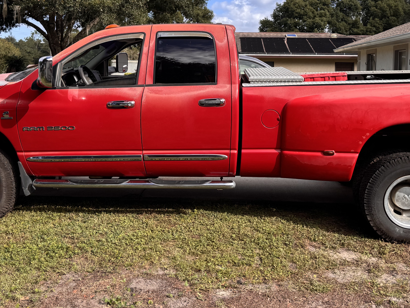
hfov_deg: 44.8
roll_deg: -0.6
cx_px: 197
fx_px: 497
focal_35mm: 42
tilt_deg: -3.0
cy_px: 92
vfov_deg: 33.9
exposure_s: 1/1488
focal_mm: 6.76
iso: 80
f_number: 1.78
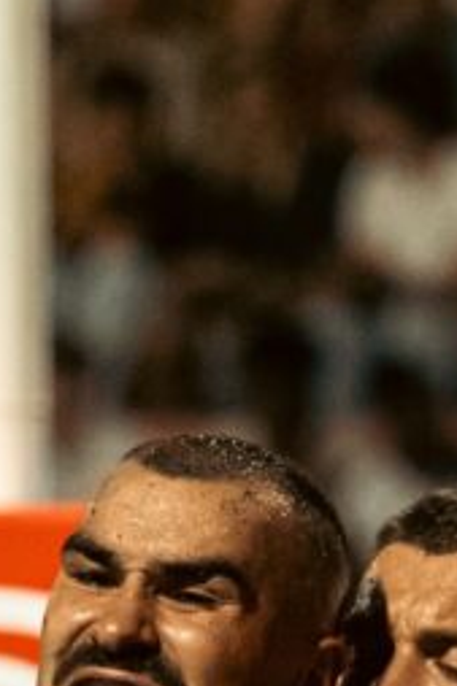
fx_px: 36378
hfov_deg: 0.7
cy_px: 1399
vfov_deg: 1.1
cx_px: -425
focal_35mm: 1908
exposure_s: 1/400
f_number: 5
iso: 2500
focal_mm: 210
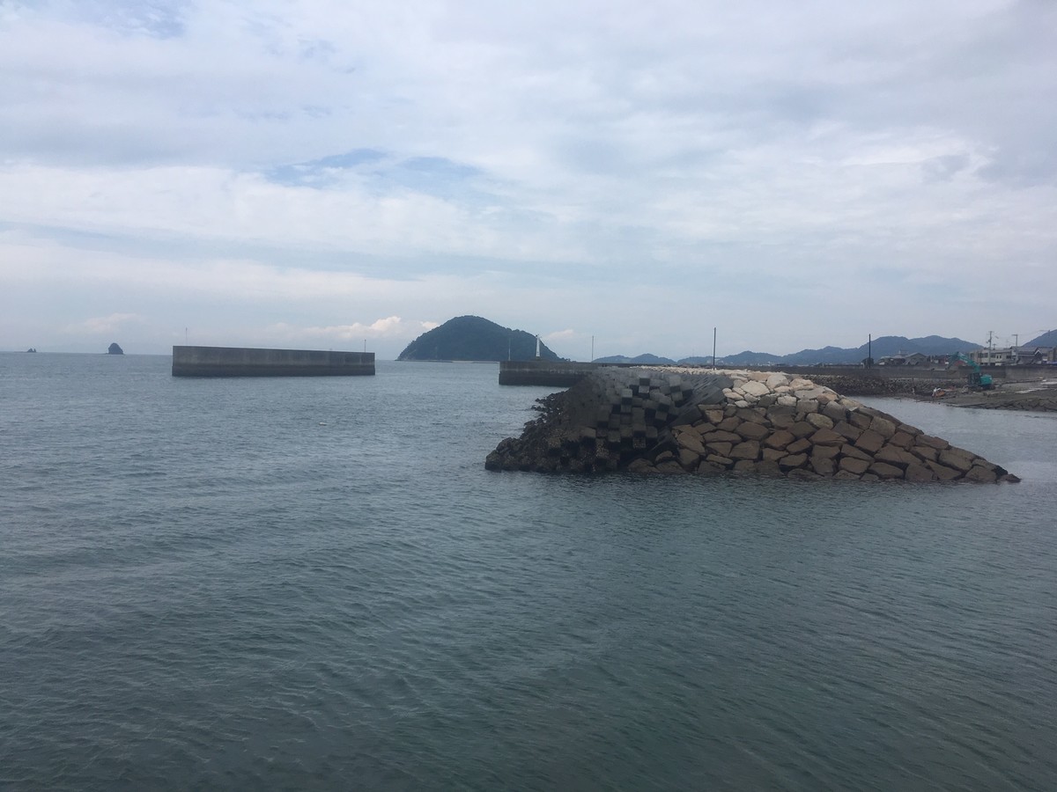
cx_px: 528
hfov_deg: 61.7
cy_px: 396
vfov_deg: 48.2
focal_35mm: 29
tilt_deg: -2.1
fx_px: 886
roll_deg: -1.6
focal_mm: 4.15
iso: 25
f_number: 2.2
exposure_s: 1/2262
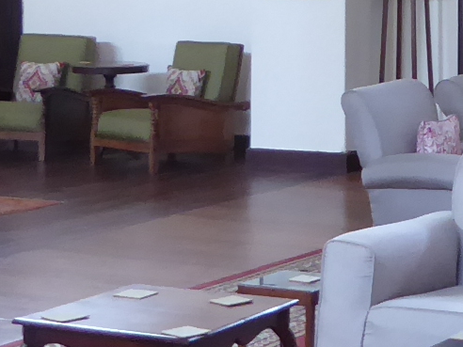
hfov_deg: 14.6
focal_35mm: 130
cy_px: 13
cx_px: 571
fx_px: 1739
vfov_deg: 11.3
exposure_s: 1/10
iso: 400
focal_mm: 4.3
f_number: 3.3
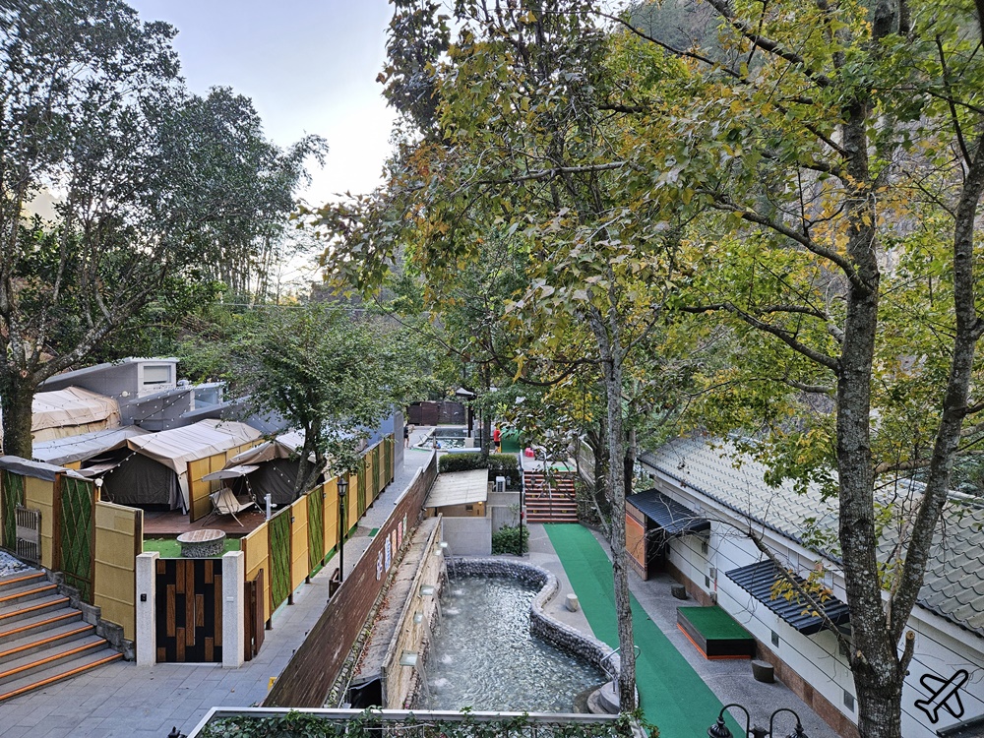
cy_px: 369
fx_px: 654
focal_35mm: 23
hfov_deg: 73.9
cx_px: 492
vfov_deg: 58.9
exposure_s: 1/180
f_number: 1.8
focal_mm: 5.4
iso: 80
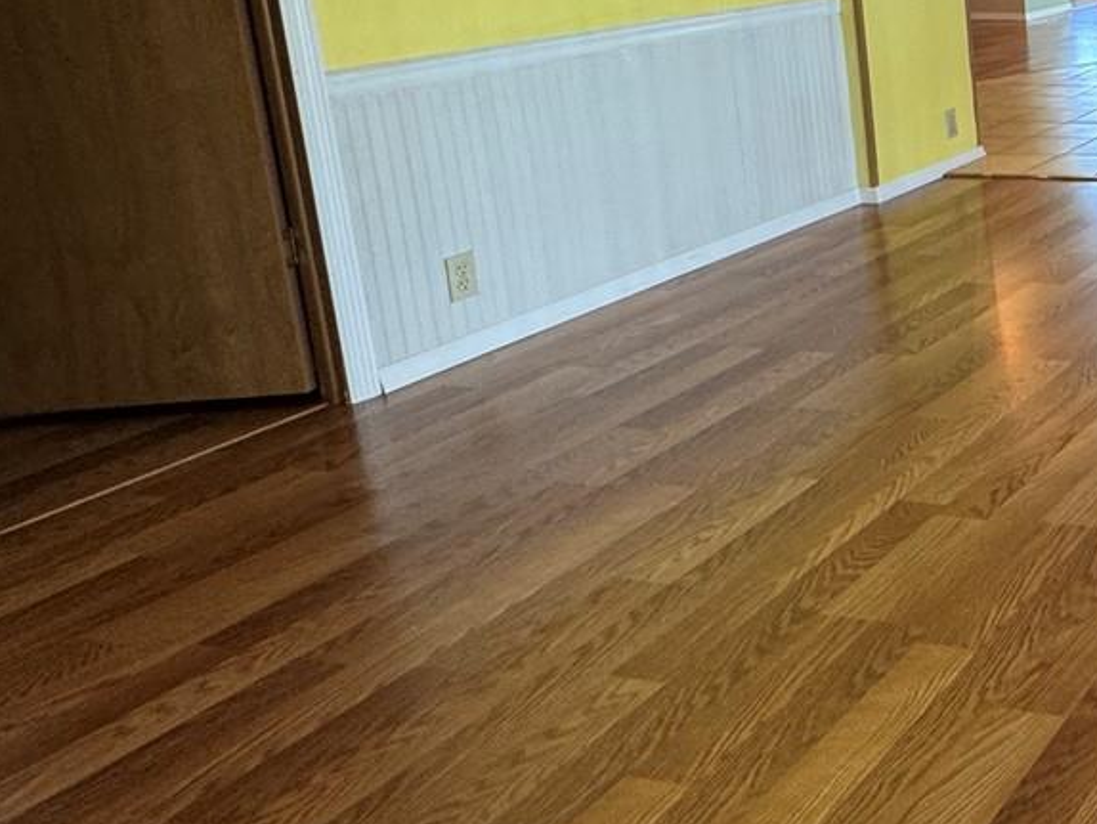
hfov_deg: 34.1
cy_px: 92
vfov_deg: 34.9
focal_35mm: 39
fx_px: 1236
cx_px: 1430
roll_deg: +0.5
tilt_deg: -10.8
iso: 200
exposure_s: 1/60
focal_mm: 2.22
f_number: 2.2
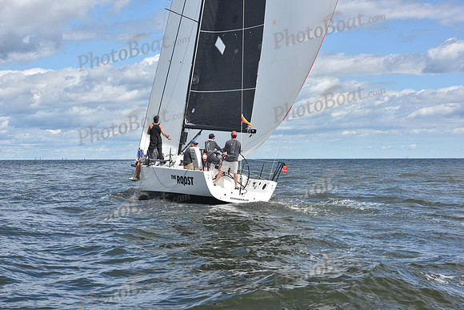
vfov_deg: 19.5
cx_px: 232
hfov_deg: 28.8
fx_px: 902
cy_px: 155
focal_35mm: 70
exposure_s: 1/800
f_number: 9
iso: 250
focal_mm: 70
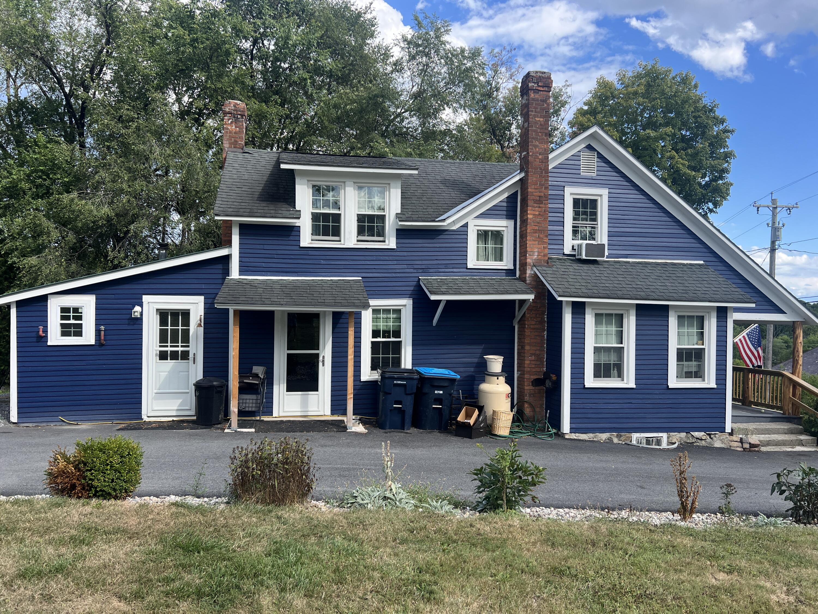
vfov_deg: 53.1
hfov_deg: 67.3
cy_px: 307
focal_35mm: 26
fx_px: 614
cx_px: 409
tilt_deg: +0.0
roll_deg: -1.0
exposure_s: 1/1395
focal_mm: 5.7
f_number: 1.5
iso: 50
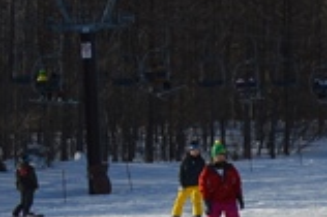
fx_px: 2876
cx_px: 791
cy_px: 96
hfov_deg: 6.2
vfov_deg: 4.3
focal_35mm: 317
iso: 100
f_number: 9
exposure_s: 1/320
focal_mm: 38
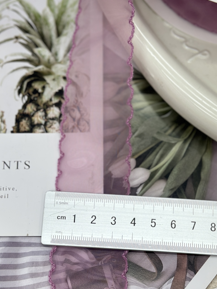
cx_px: 117
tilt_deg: -72.5
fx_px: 627
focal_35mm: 75
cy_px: 176
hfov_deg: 19.6
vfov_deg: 25.9
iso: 80
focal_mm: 6.86
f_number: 1.78
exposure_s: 1/205
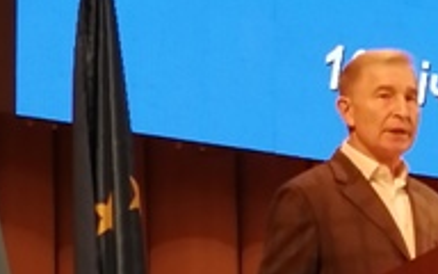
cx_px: 481
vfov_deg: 5.5
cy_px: 279
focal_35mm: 240
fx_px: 2865
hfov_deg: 8.7
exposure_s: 1/33.3
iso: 100
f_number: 1.8
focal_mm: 3.62
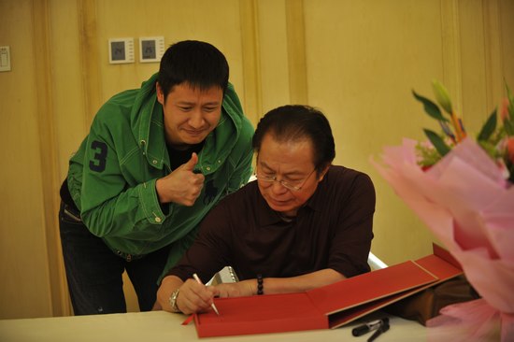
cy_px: 171
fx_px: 1141
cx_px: 257
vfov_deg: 17.0
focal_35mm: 80
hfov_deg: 25.4
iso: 800
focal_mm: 80
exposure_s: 1/60
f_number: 2.8
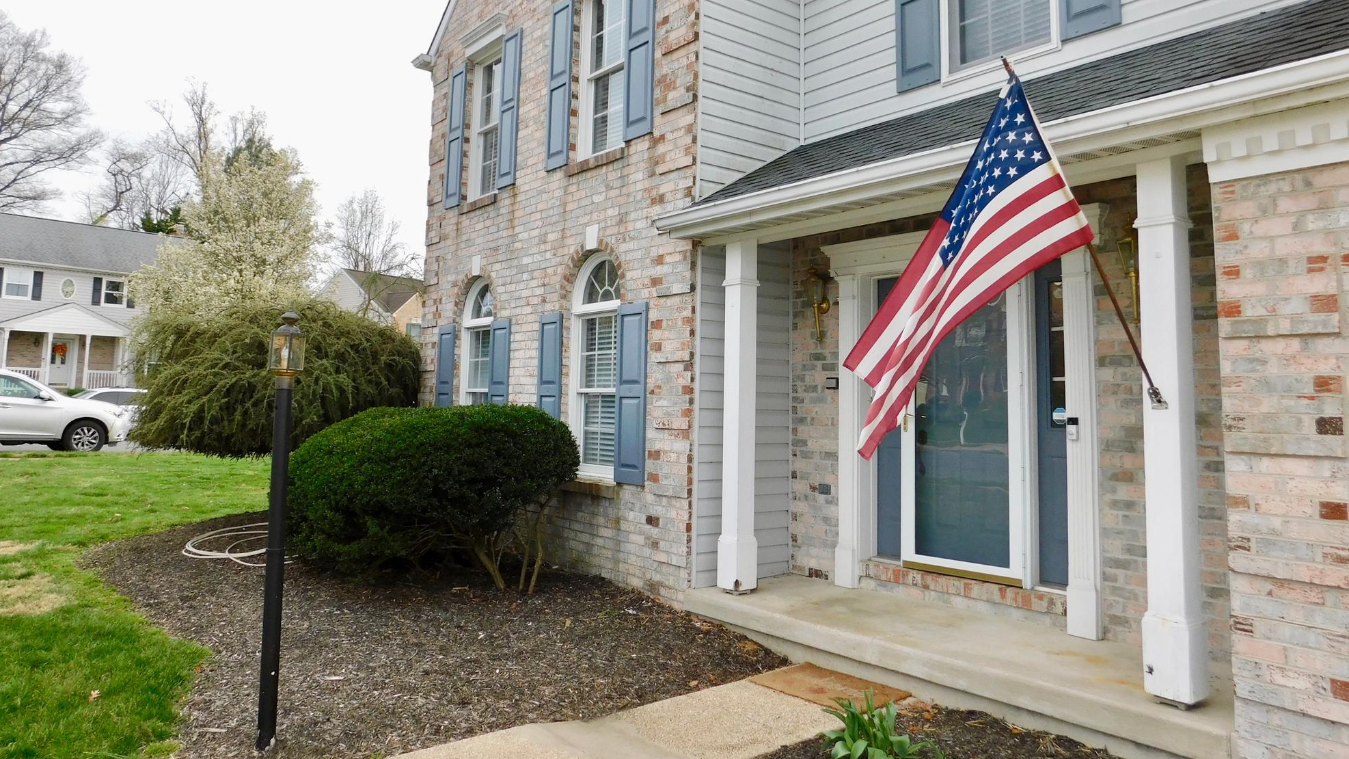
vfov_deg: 44.2
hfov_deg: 71.9
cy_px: 304
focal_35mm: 26
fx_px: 930
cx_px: 652
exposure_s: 1/640
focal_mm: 4
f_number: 3
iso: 125
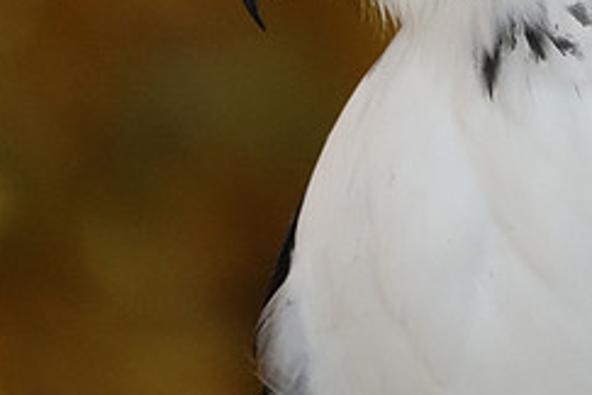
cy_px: 67
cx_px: 514
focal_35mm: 1431
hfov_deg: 1.4
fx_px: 23530
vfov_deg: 1.0
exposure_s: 1/640
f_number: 4
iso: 1600
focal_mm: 220
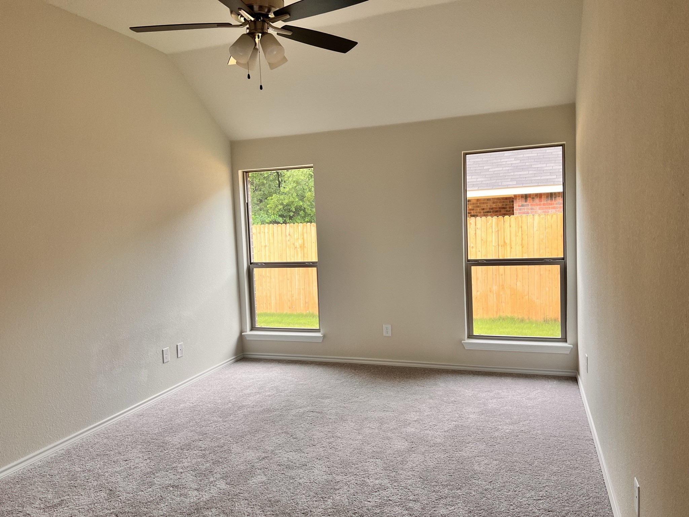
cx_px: 344
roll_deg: +2.4
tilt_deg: -4.0
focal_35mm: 26
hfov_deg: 67.3
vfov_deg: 53.1
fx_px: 518
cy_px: 258
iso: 50
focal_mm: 5.7
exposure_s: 1/121
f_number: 1.5
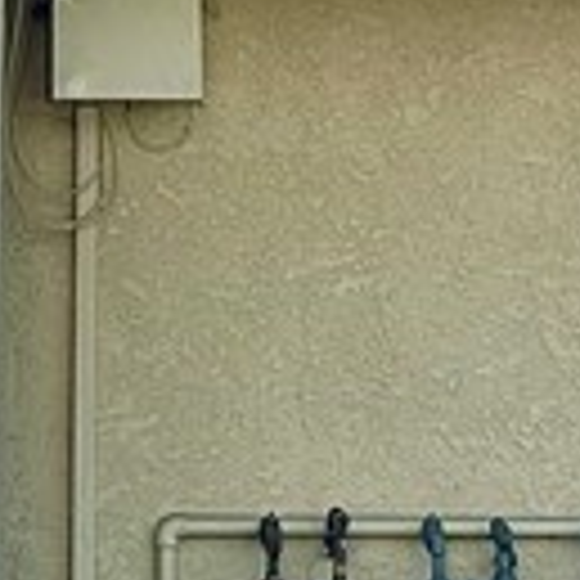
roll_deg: -0.8
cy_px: -818
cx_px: 36
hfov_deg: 10.3
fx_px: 3204
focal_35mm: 169
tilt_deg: +17.6
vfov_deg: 9.3
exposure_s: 1/1272
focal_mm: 6.86
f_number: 1.78
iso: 80
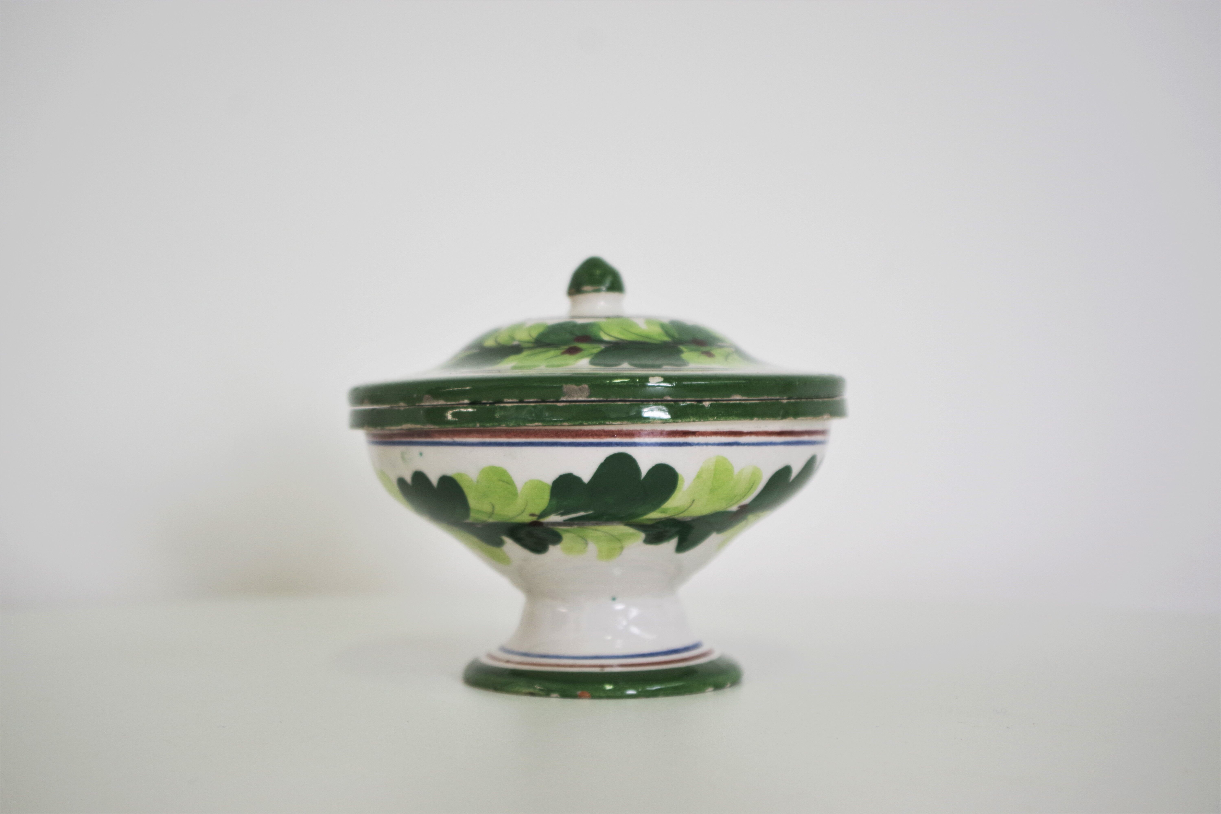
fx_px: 1764
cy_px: 407
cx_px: 610
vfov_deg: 26.0
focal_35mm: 52
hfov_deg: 38.2
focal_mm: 35
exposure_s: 1/80
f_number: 4.5
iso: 200
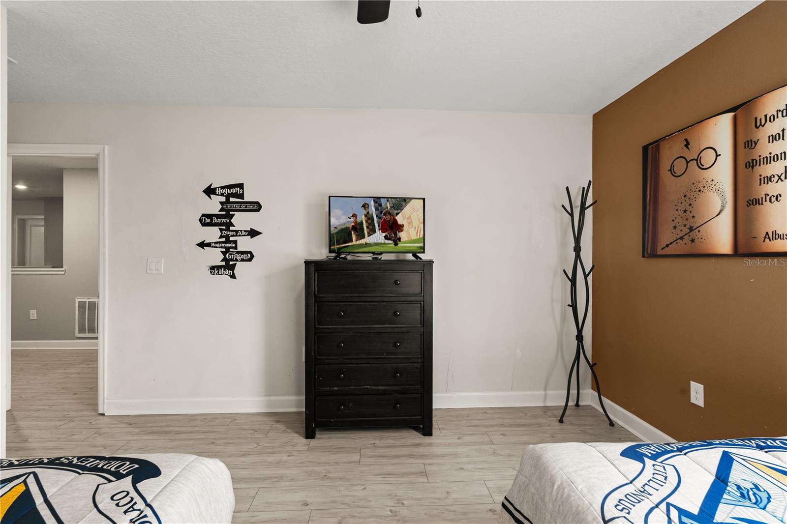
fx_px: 350
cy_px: 262
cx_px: 394
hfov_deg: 96.7
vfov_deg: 73.7
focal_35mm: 16
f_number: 9
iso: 320
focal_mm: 16
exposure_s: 1/8
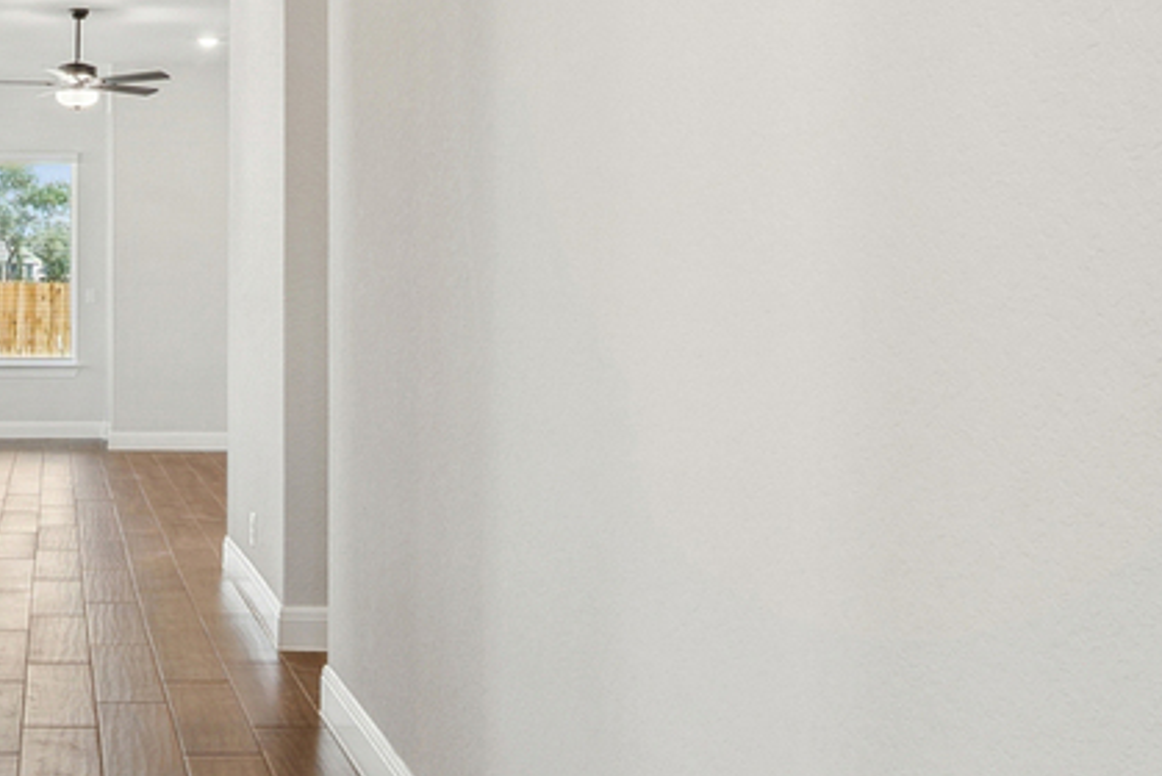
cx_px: 97
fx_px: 1831
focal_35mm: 57
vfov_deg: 23.8
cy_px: 258
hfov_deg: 33.2
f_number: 11
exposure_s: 1/4
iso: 100
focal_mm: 14.7
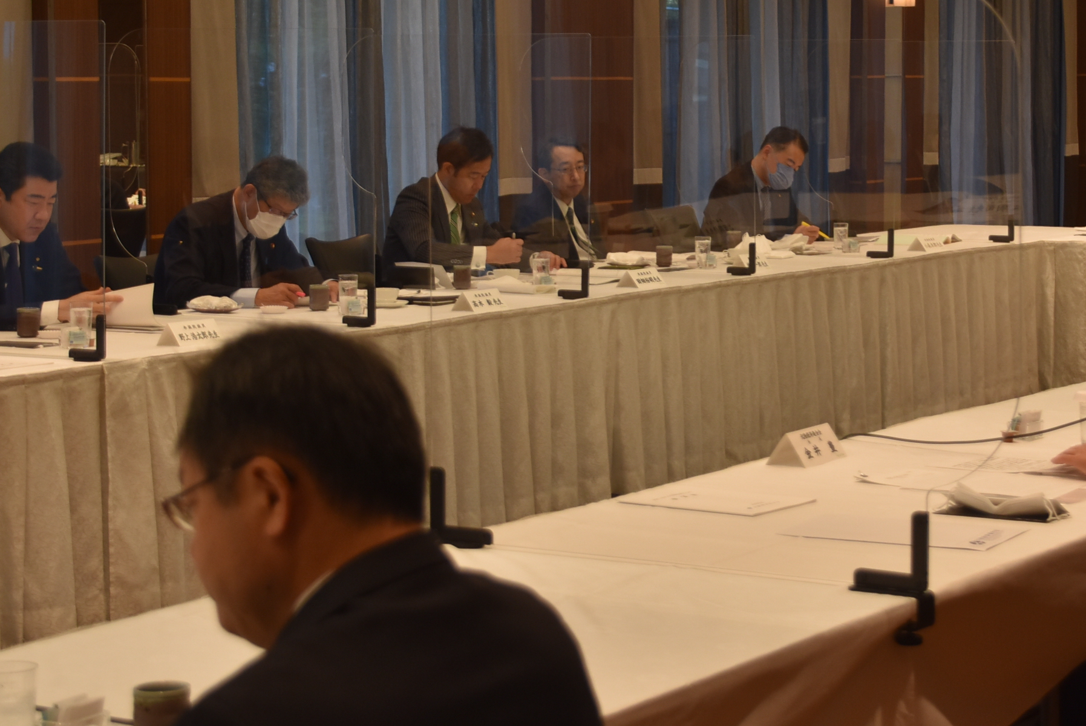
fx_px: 2868
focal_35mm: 95
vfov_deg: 14.4
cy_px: 229
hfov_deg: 21.4
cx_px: 596
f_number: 4.5
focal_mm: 38
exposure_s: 1/80
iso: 400
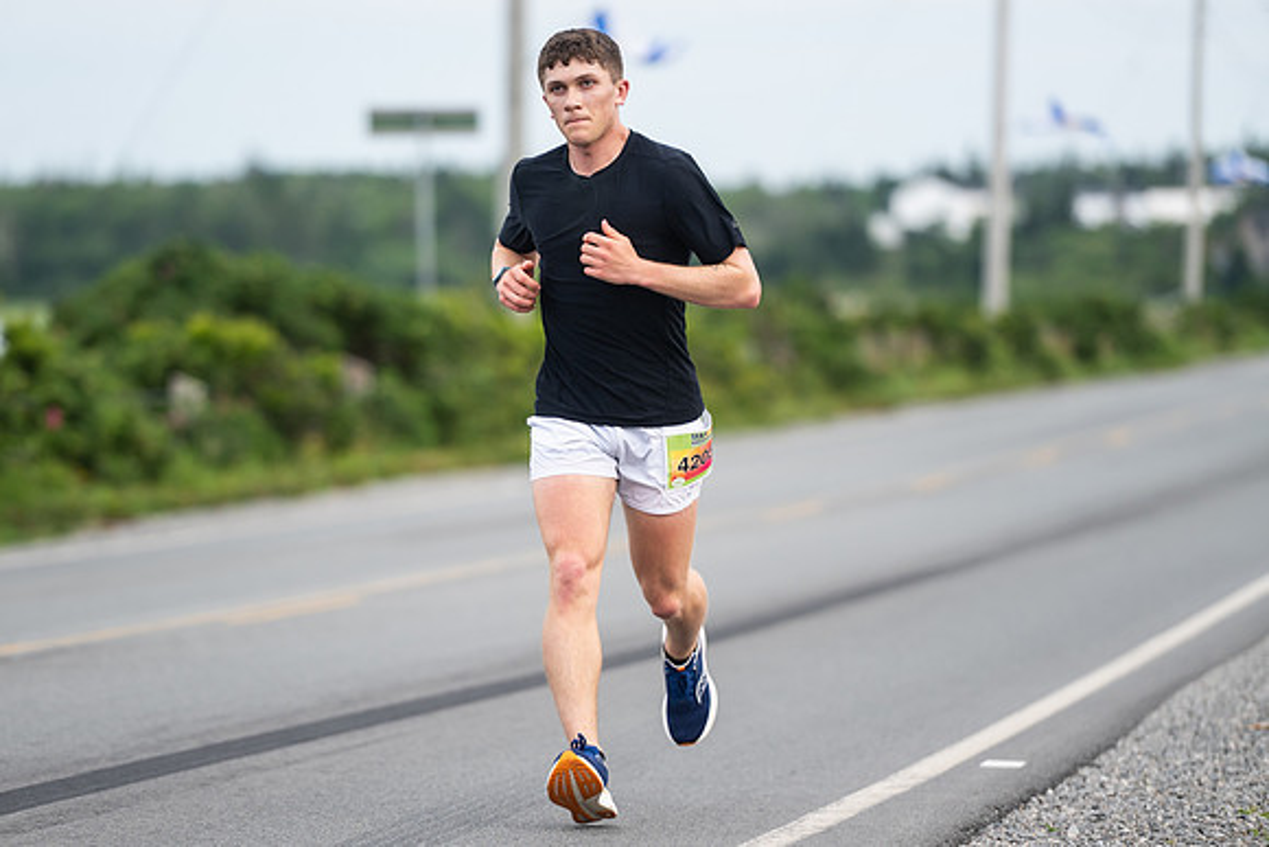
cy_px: 438
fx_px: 8334
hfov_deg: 8.7
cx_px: 519
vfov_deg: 5.8
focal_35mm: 236
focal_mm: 200
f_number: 4
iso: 500
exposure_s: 1/800
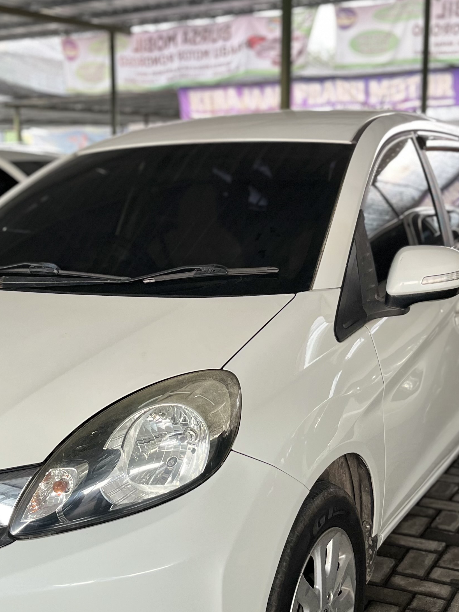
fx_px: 849
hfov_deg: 30.2
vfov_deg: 39.7
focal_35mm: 48
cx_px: 180
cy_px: 317
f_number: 1.6
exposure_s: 1/73
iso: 125
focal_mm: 5.1
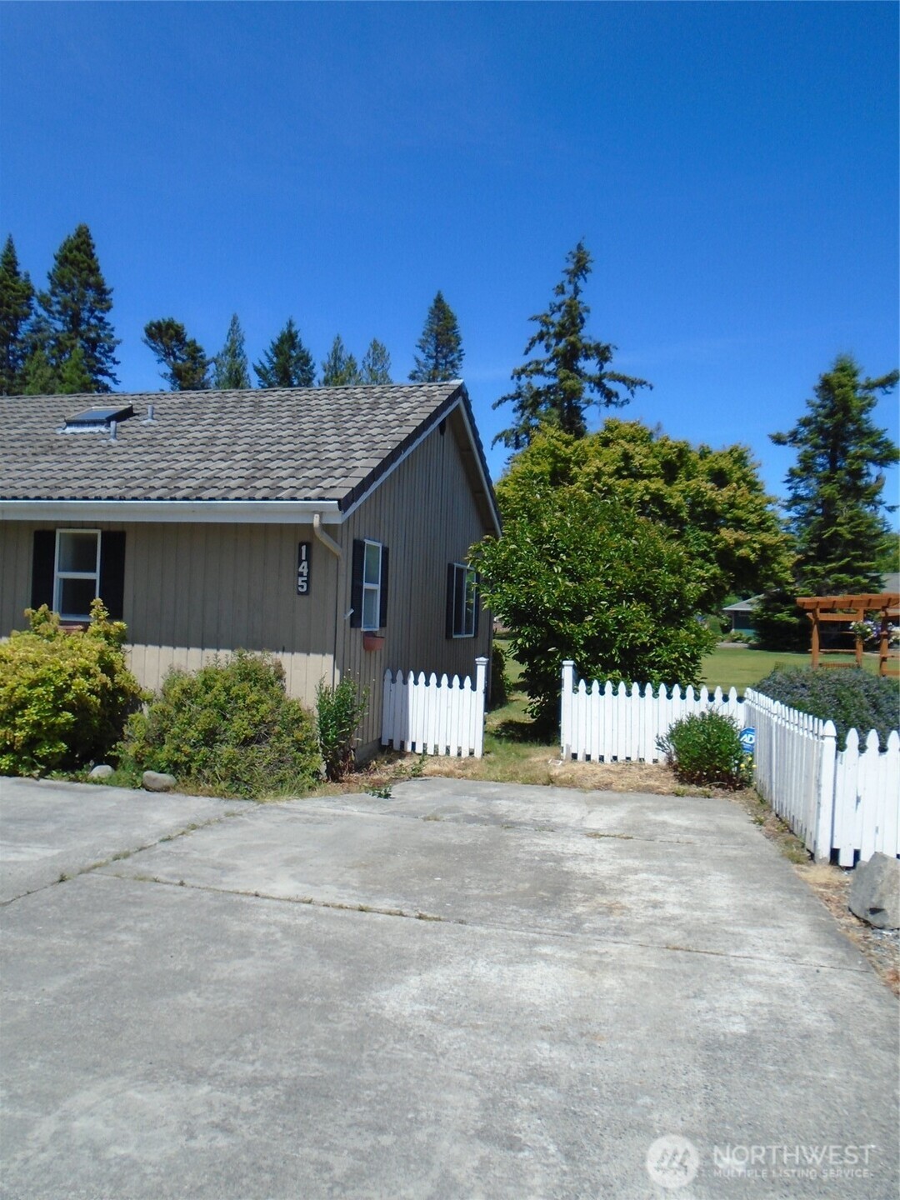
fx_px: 901
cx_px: 450
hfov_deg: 53.1
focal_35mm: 26
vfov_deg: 67.3
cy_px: 600
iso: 100
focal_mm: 4.6
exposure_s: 1/200
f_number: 8
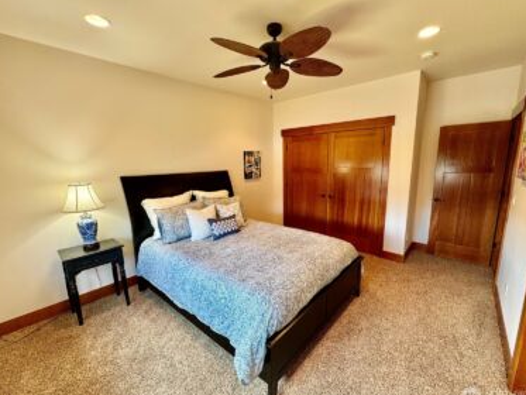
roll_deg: +0.2
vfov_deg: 81.8
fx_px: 228
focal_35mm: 15
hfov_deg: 98.1
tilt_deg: -10.2
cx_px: 271
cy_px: 199
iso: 200
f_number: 2.2
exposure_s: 1/60
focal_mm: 2.22
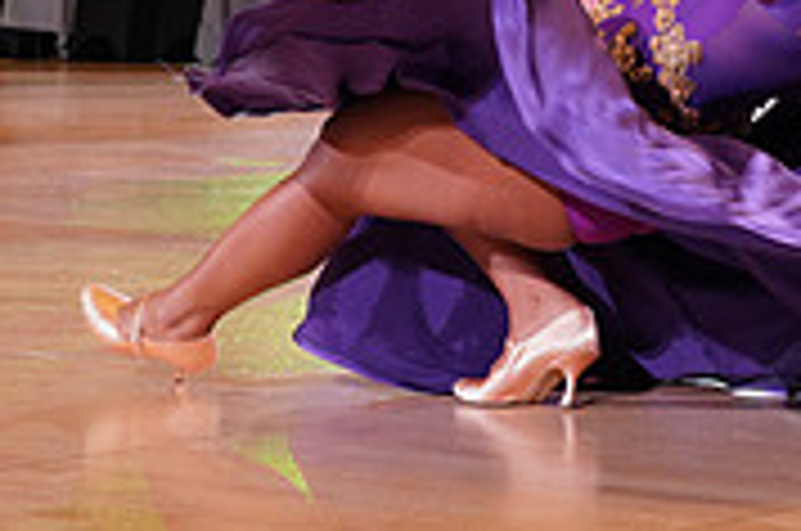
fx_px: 3554
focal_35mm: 160
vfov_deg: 8.3
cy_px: -335
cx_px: 639
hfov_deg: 12.8
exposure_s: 1/160
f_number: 5
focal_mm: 49
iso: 1600
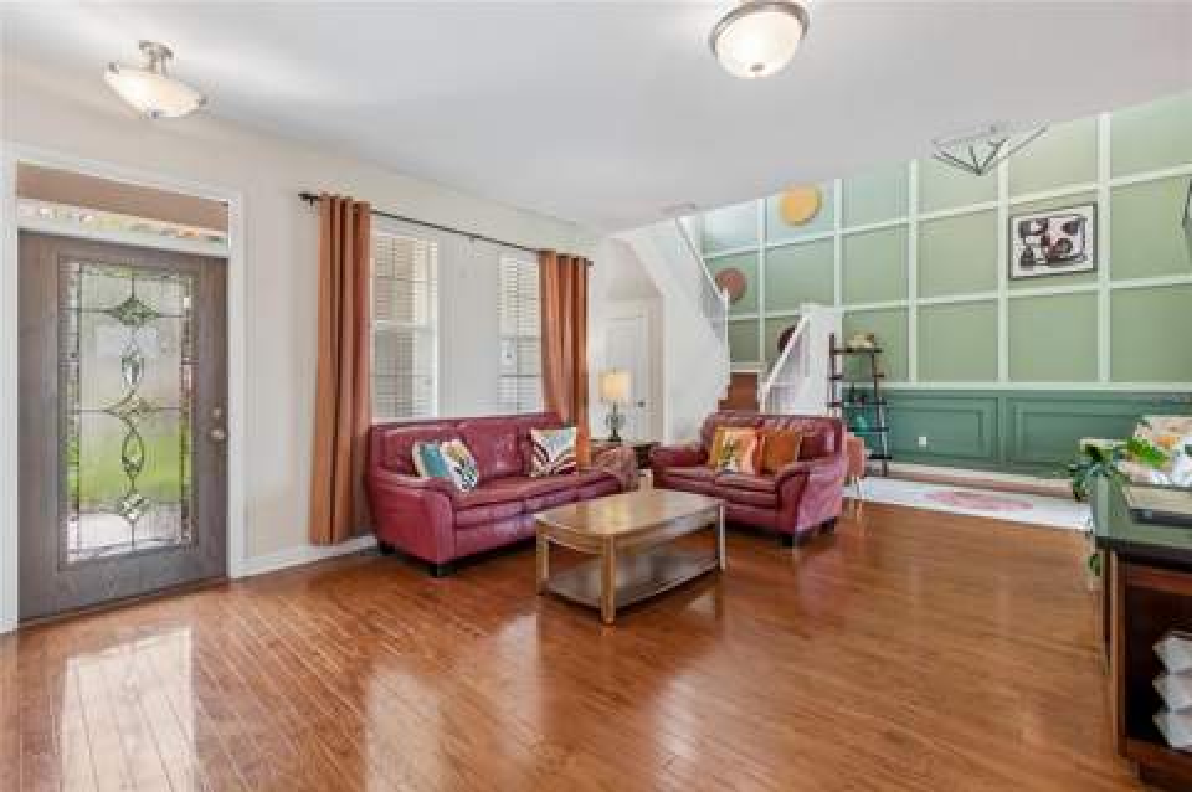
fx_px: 496
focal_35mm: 15
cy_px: 396
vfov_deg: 77.2
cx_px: 596
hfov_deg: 100.4
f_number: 7.1
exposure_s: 1/4
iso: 100
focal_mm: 10
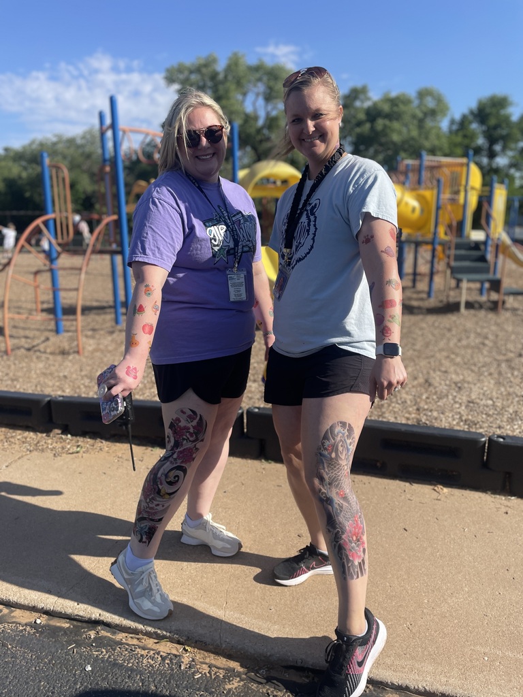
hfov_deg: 53.1
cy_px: 348
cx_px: 262
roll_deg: +2.1
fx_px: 524
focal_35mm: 26
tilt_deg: -14.2
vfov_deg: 67.3
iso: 50
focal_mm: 4.2
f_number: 1.6
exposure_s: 1/3610
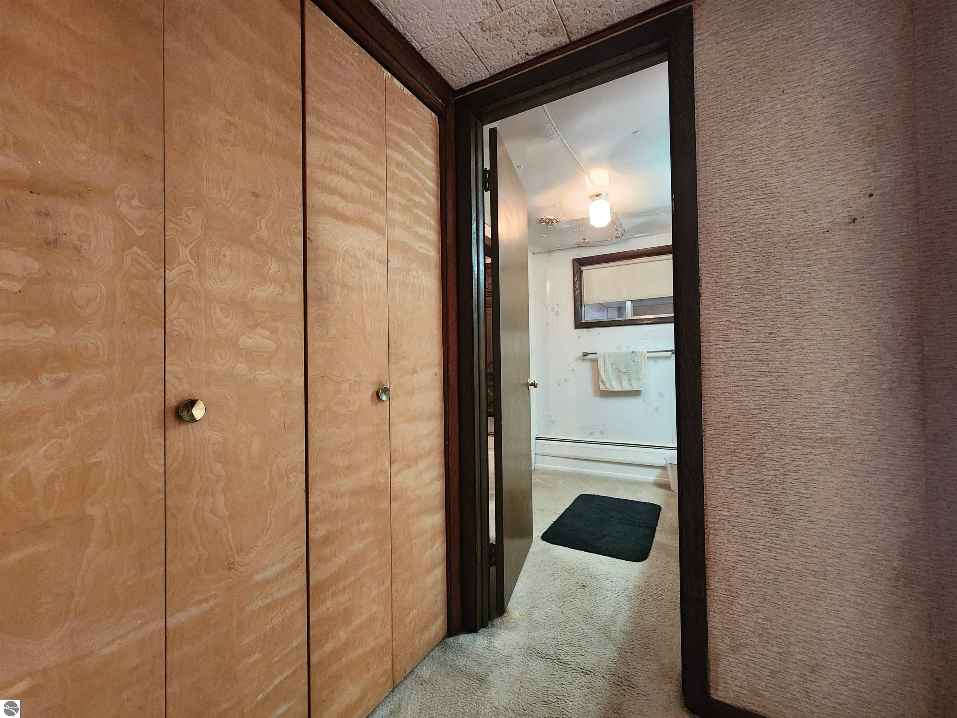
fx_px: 359
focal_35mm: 13
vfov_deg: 89.9
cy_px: 359
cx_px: 478
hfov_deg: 106.2
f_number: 2.2
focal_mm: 2.2
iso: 640
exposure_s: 1/30
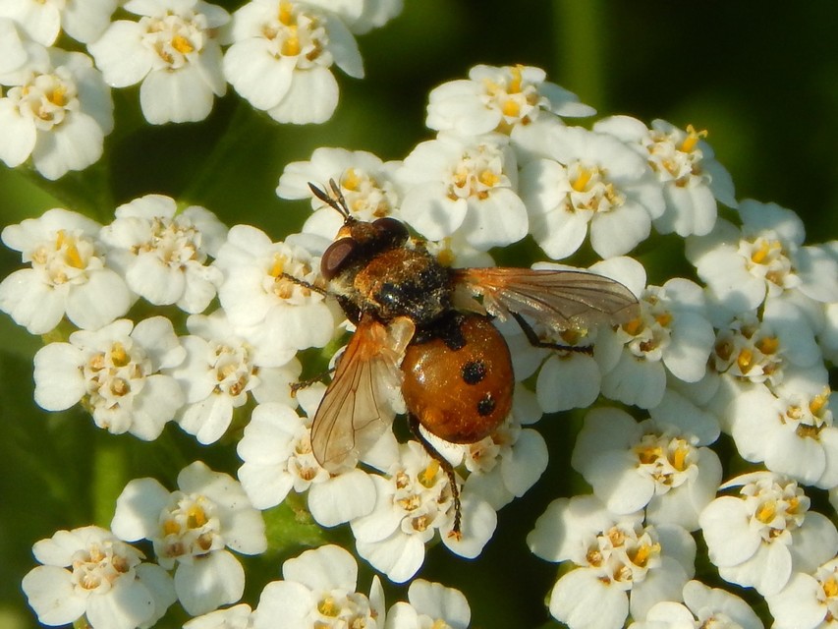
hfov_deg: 10.9
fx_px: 4407
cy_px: 314
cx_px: 419
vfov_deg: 8.2
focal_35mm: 182
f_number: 5.3
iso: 125
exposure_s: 1/800
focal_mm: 32.8
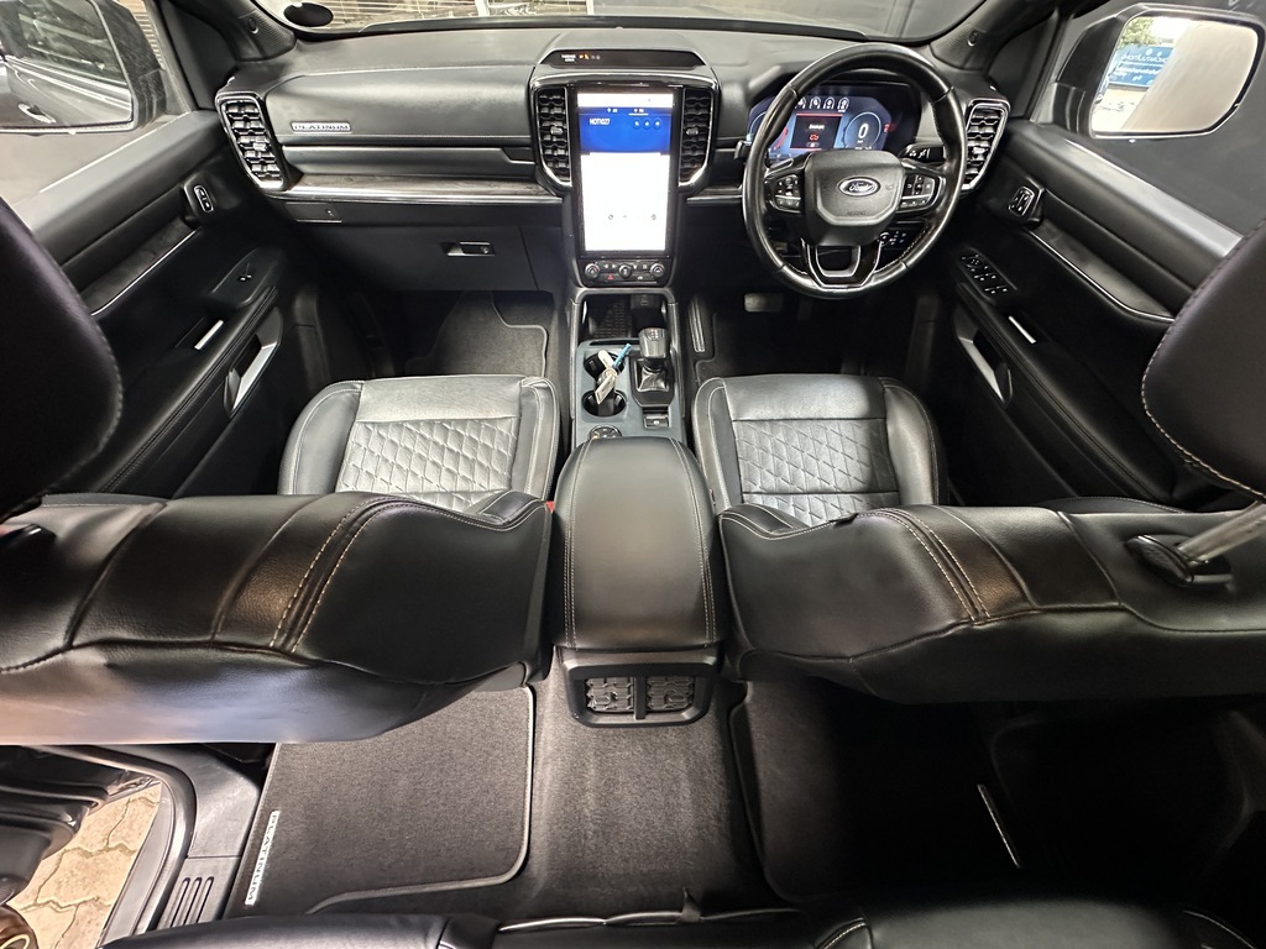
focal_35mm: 14
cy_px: 474
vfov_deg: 85.7
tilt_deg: -51.3
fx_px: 512
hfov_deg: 102.1
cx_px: 633
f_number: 2.2
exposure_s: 1/50
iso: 1000
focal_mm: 2.22
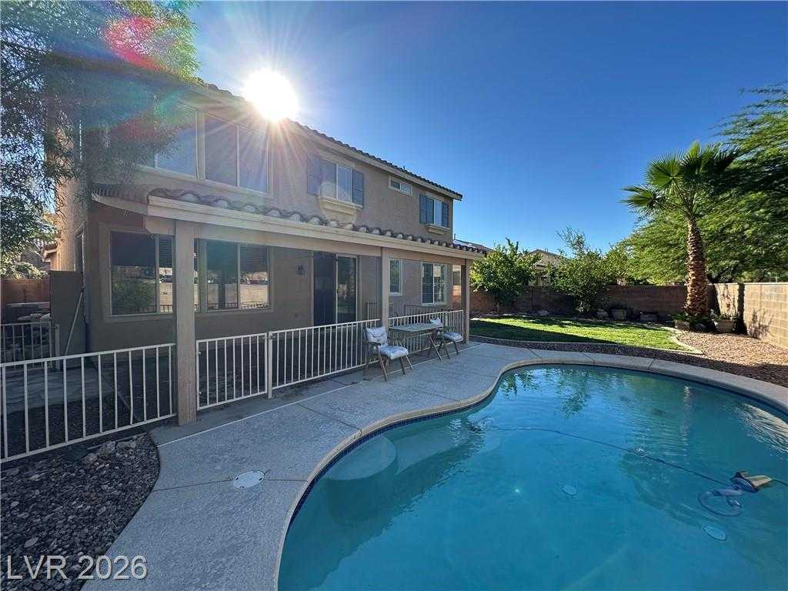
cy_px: 296
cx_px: 394
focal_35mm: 14
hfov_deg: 102.1
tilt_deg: -1.3
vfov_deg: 85.7
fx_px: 319
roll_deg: +0.8
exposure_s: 1/686
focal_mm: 2.22
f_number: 2.2
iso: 40
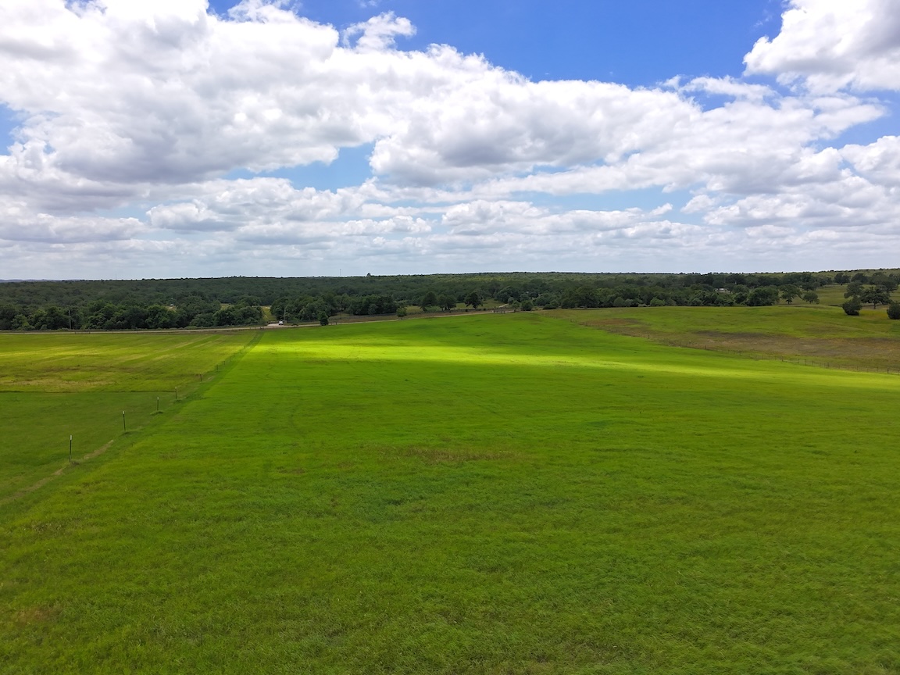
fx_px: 624
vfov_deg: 56.8
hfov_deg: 71.6
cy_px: 338
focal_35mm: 24
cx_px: 450
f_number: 2.8
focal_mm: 4.55
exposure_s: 1/1000
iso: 120
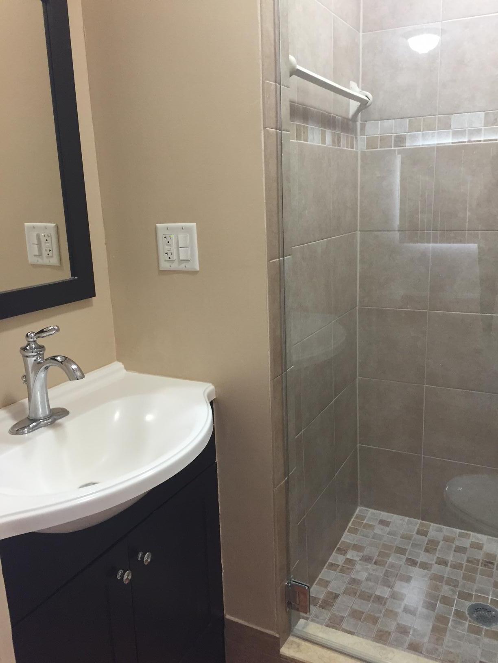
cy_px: 332
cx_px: 249
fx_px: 556
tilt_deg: -12.7
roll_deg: +2.8
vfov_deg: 61.7
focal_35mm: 29
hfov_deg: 48.2
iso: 125
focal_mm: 4.15
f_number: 2.2
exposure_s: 1/30
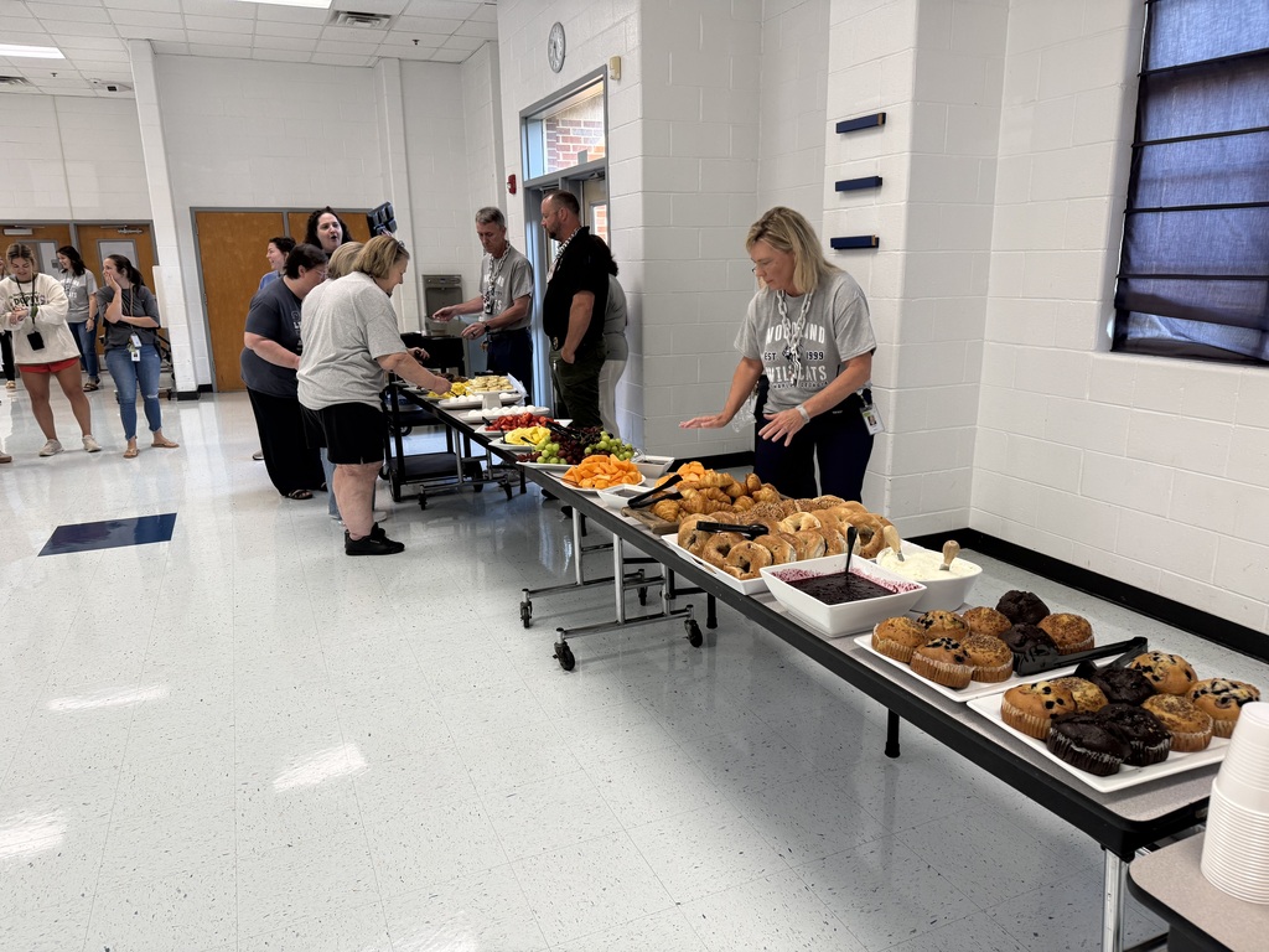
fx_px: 880
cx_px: 634
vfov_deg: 56.8
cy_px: 476
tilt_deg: -13.7
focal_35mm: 24
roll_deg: +1.2
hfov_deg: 71.6
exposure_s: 1/115
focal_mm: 6.76
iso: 160
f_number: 1.78
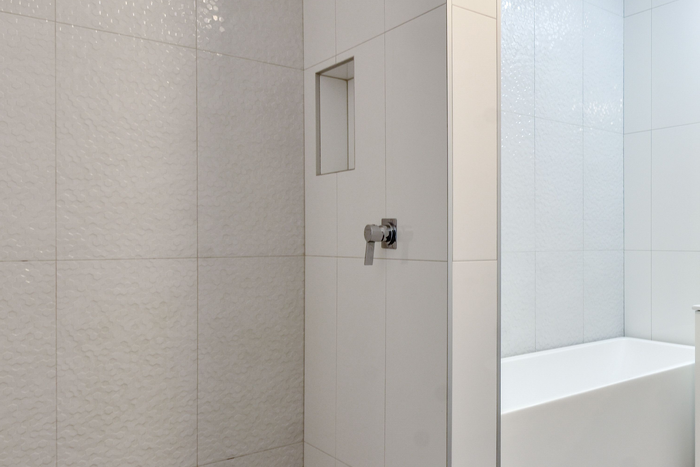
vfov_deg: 43.6
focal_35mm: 30
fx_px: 583
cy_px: 222
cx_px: 612
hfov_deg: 54.9
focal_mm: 10
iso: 125
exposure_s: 1
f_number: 8
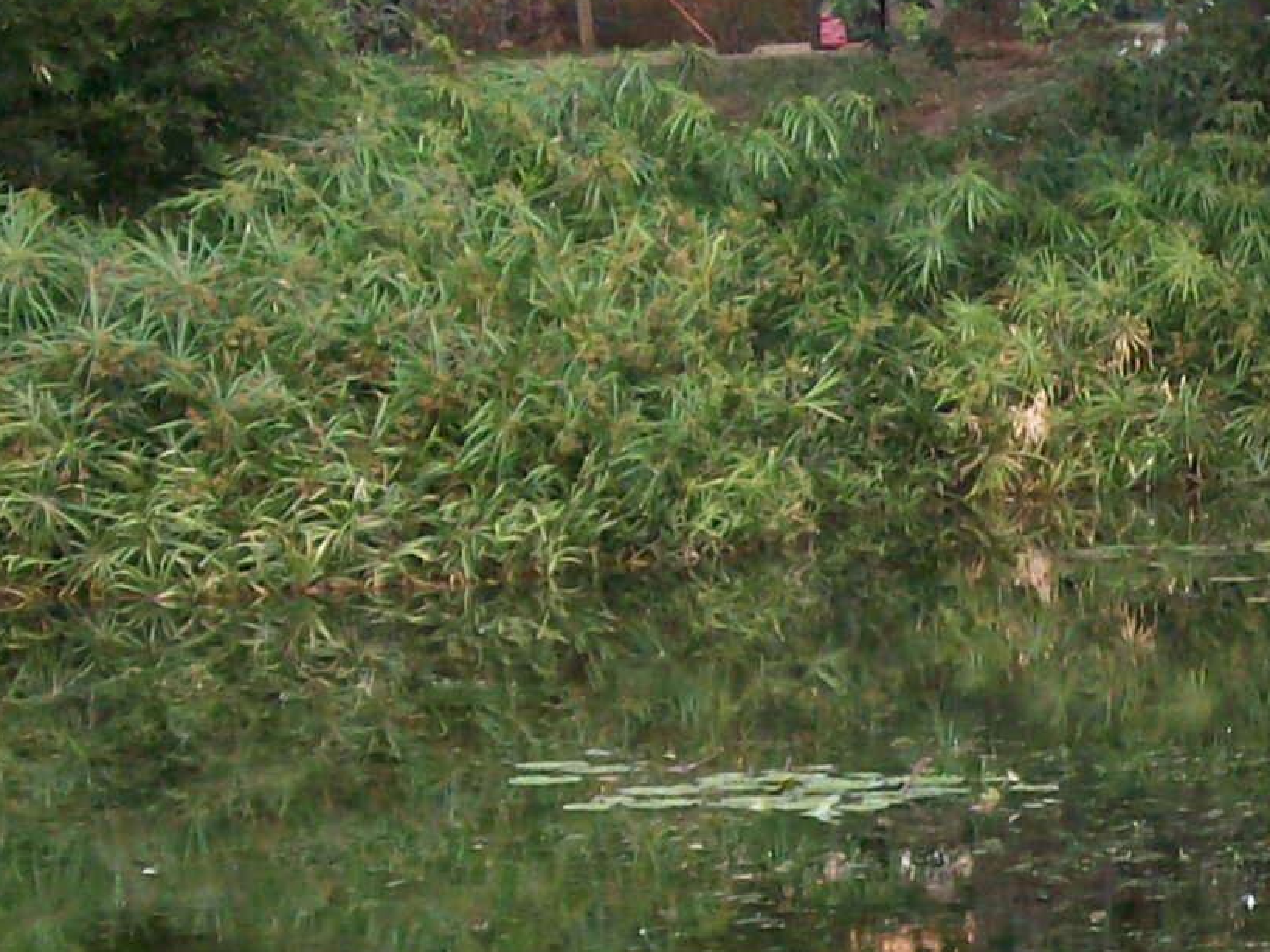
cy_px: 1168
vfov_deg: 8.4
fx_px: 6420
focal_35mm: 175
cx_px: 1431
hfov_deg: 11.1
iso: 140
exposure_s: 1/83.6
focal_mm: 9.4
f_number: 3.4
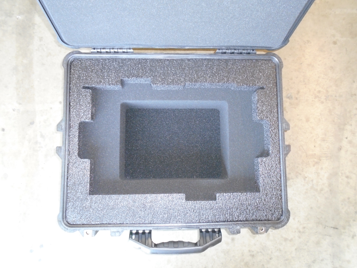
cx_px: 178
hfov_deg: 67.3
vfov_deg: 53.1
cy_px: 134
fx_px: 268
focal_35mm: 26
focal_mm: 4.6
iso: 400
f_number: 3.2
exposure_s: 1/30
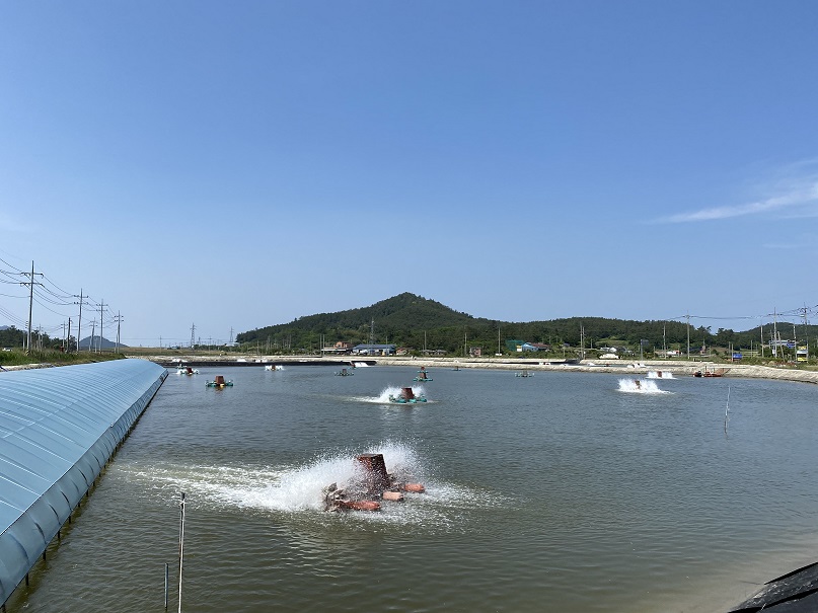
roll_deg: -0.1
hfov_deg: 67.3
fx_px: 614
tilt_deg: +3.5
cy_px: 306
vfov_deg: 53.1
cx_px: 409
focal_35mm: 26
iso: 32
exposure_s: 1/3984
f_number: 1.8
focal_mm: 4.25
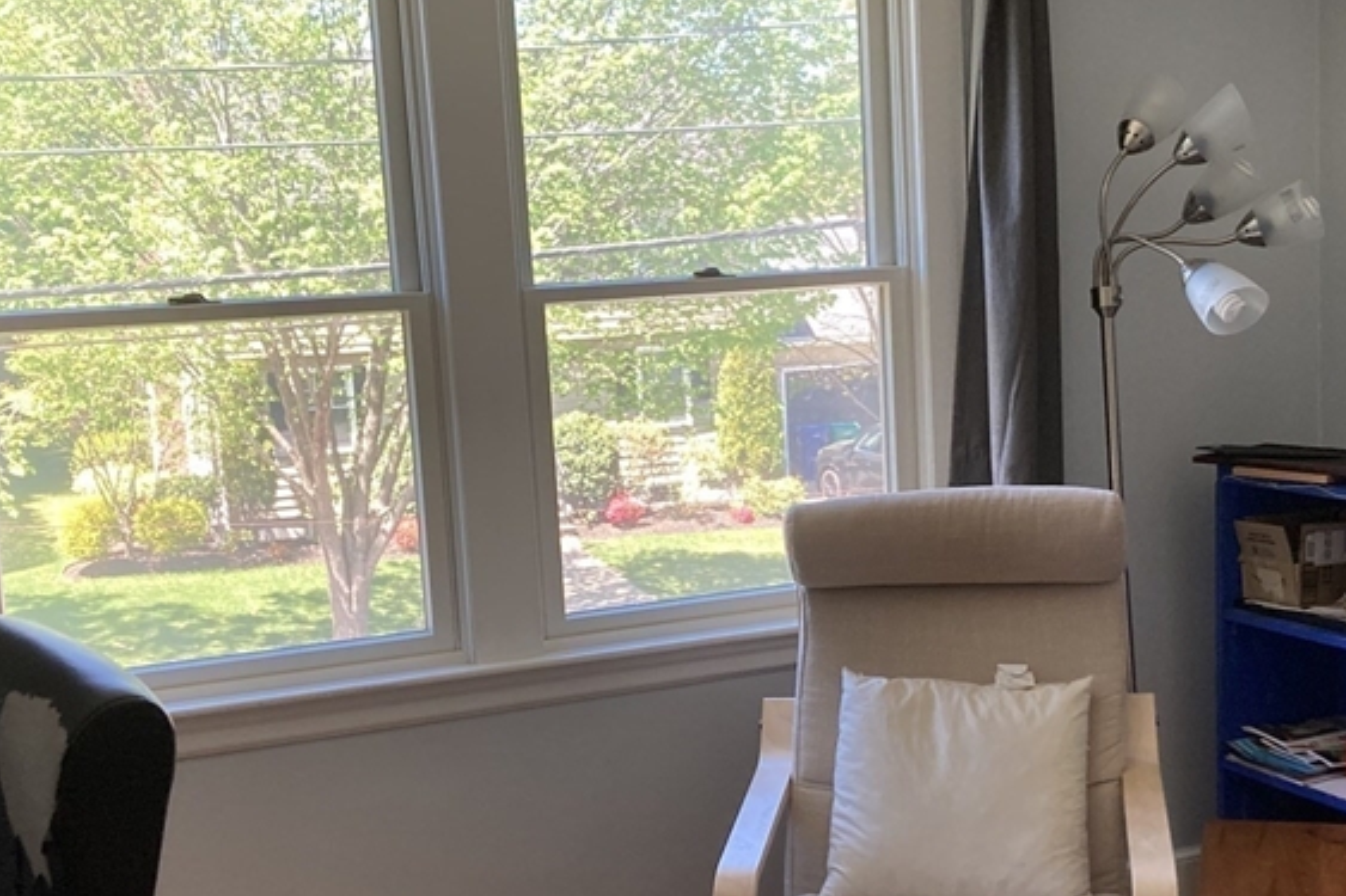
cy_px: 542
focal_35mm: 53
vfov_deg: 25.4
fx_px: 1981
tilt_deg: -8.5
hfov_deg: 37.5
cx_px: 736
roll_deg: +2.6
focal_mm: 3.99
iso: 80
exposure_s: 1/100
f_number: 1.8
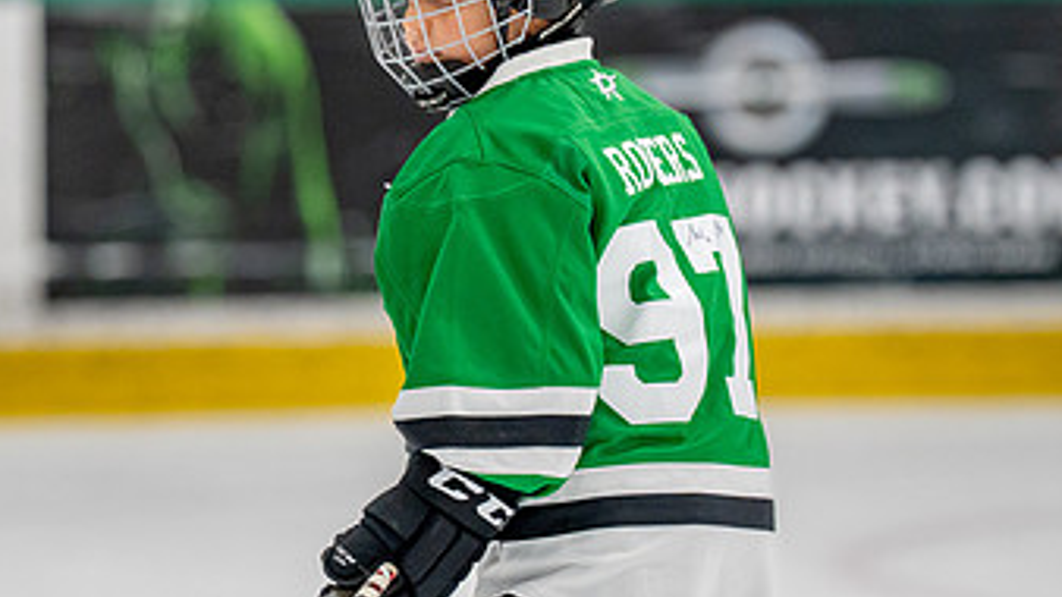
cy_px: 337
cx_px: 458
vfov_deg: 2.8
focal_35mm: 433
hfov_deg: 5.0
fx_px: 12191
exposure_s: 1/1250
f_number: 2.8
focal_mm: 164
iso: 1000
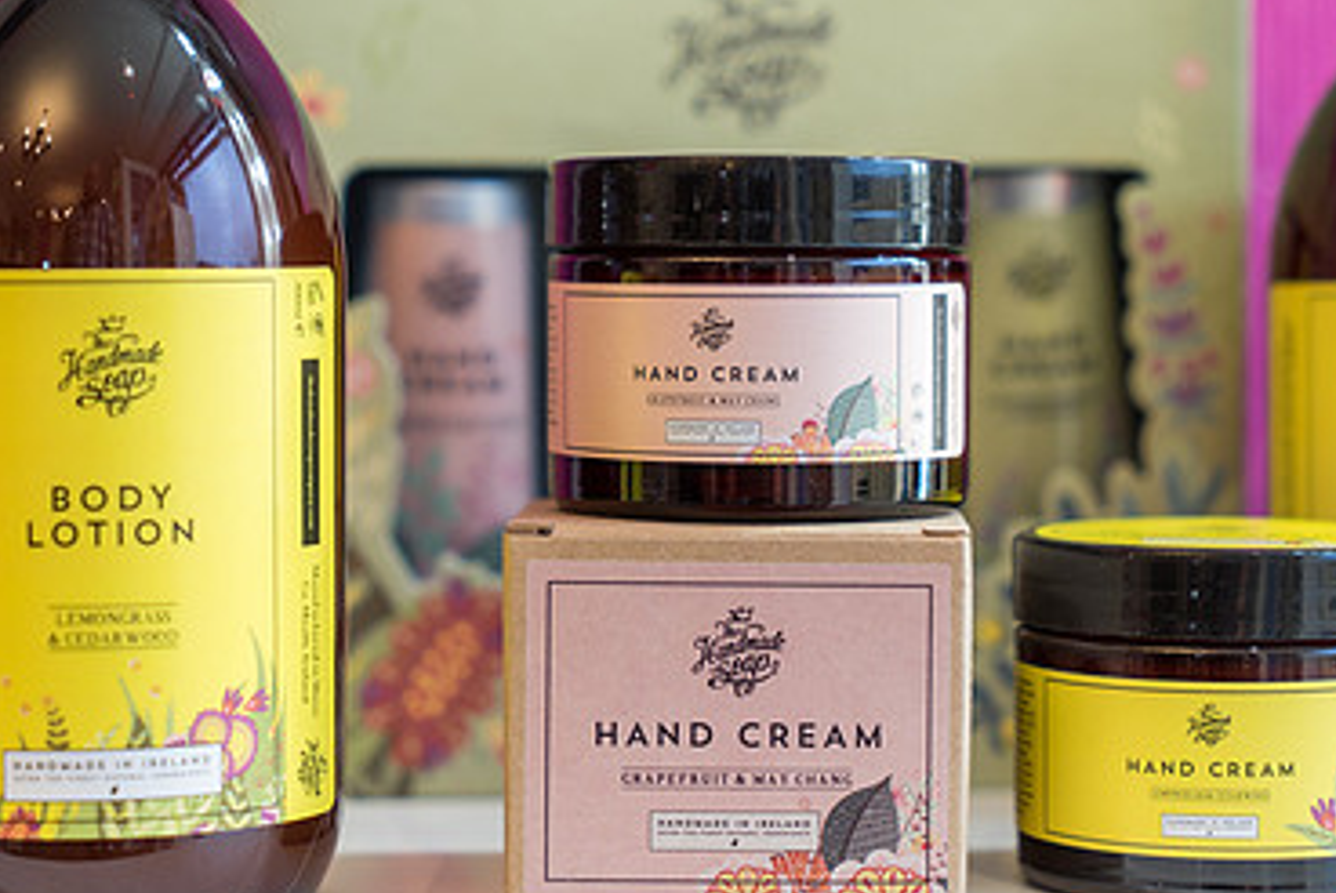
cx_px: 748
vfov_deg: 13.7
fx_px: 3714
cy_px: 278
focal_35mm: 100
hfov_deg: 20.4
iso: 100
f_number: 4
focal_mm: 61
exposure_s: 1/15
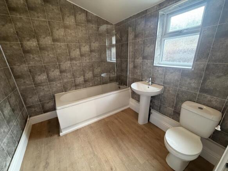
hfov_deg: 102.1
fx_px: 92
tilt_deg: -20.0
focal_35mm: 14
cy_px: 86
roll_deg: +2.2
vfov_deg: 85.7
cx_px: 114
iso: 320
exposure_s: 1/50
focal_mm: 2.22
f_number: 2.2
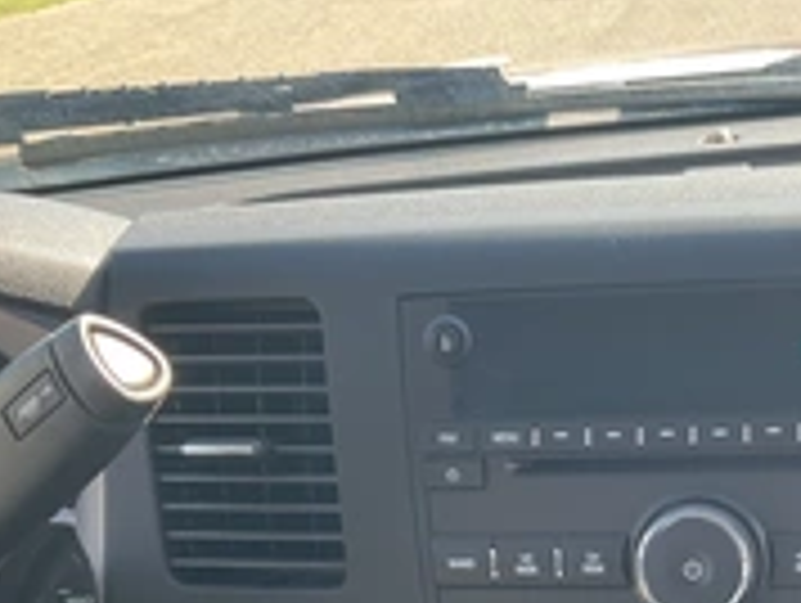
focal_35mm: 65
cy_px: 630
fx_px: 1506
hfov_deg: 28.8
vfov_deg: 21.7
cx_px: 702
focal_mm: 3
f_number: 1.8
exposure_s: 1/122
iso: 40
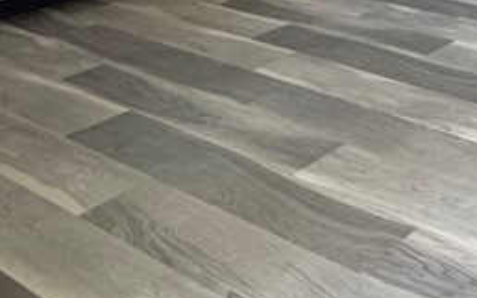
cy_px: -180
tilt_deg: -7.3
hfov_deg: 28.4
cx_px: 621
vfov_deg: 18.7
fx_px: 767
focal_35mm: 59
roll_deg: +0.7
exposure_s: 1/120
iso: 320
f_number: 2.2
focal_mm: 2.22
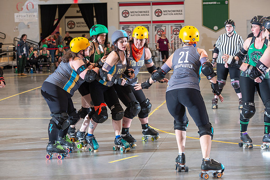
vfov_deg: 13.7
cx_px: 135
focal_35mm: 100
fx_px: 750
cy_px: 90
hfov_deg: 20.4
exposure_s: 1/160
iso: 640
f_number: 5.6
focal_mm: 100
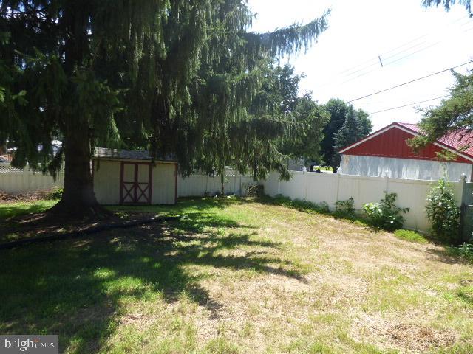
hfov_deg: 81.7
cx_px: 236
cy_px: 177
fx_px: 273
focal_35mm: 20
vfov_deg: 66.0
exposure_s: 1/500
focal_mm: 3.58
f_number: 2.8
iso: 100
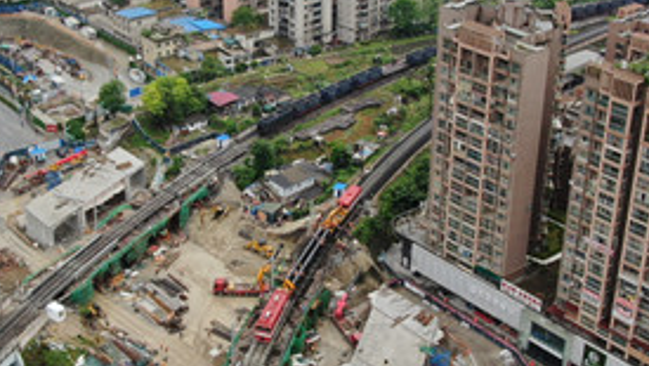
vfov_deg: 21.1
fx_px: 981
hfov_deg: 36.6
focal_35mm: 57
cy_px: 161
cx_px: 293
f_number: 2.8
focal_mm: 4.39
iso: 100
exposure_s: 1/120
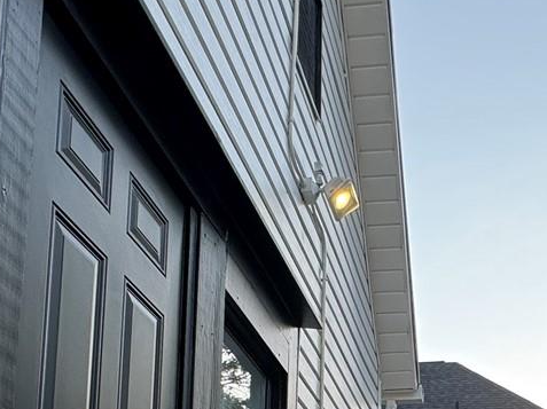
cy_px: 582
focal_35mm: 47
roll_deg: +0.5
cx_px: 440
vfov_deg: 25.0
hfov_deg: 38.9
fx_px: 742
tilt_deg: +7.6
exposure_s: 1/201
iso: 40
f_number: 2.2
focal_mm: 2.22
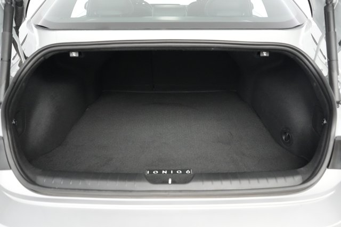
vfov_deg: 47.9
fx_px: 256
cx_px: 170
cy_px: 114
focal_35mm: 27
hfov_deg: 67.4
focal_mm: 27
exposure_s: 1/160
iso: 8000
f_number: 2.8
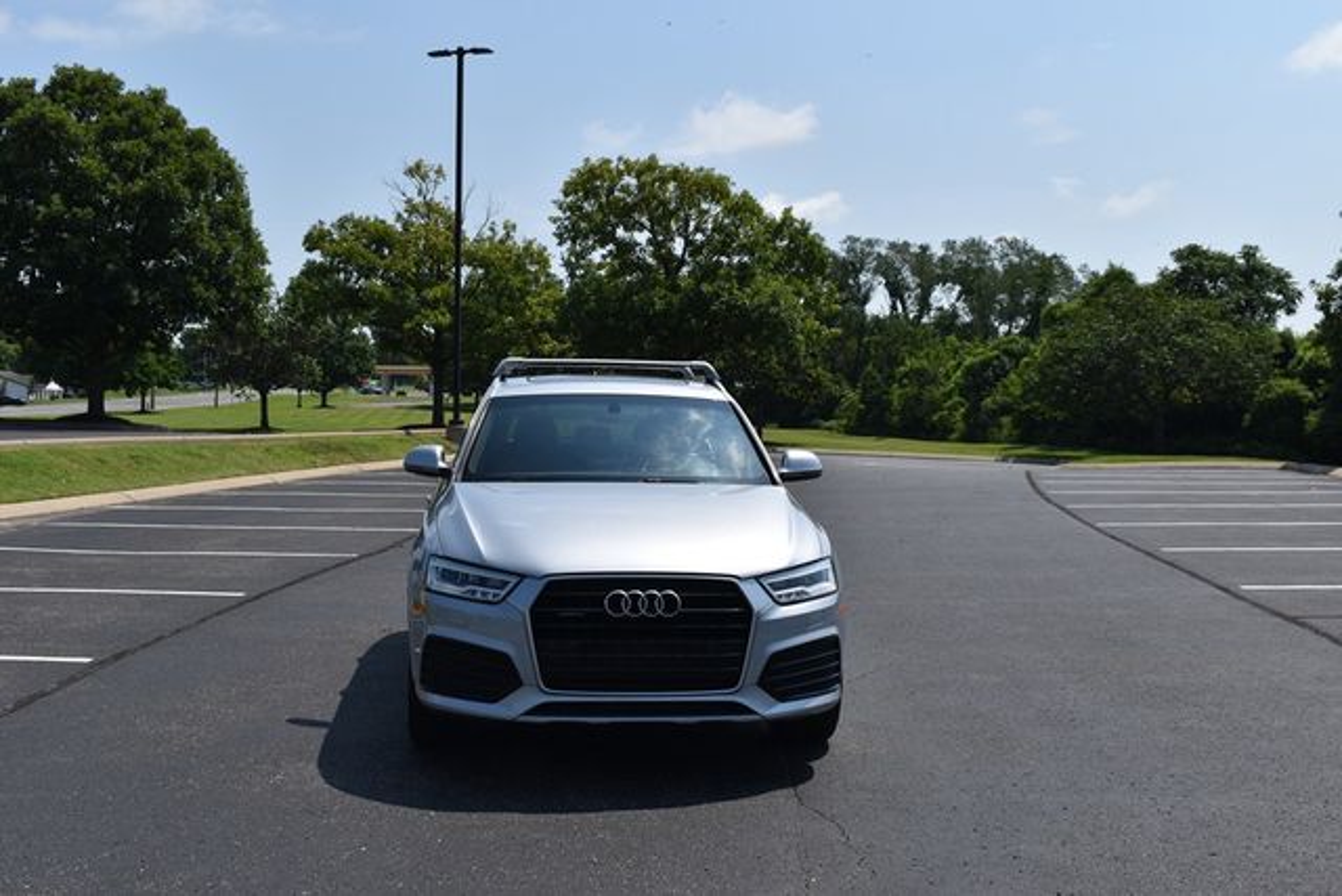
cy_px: 448
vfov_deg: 34.2
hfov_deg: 49.5
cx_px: 671
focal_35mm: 39
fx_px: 1454
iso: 100
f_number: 10
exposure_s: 1/400
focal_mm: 26
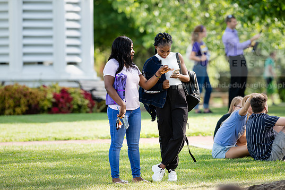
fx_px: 2565
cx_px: 153
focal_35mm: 324
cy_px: 96
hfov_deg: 6.4
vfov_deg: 4.2
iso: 320
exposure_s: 1/400
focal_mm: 300
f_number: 4.5
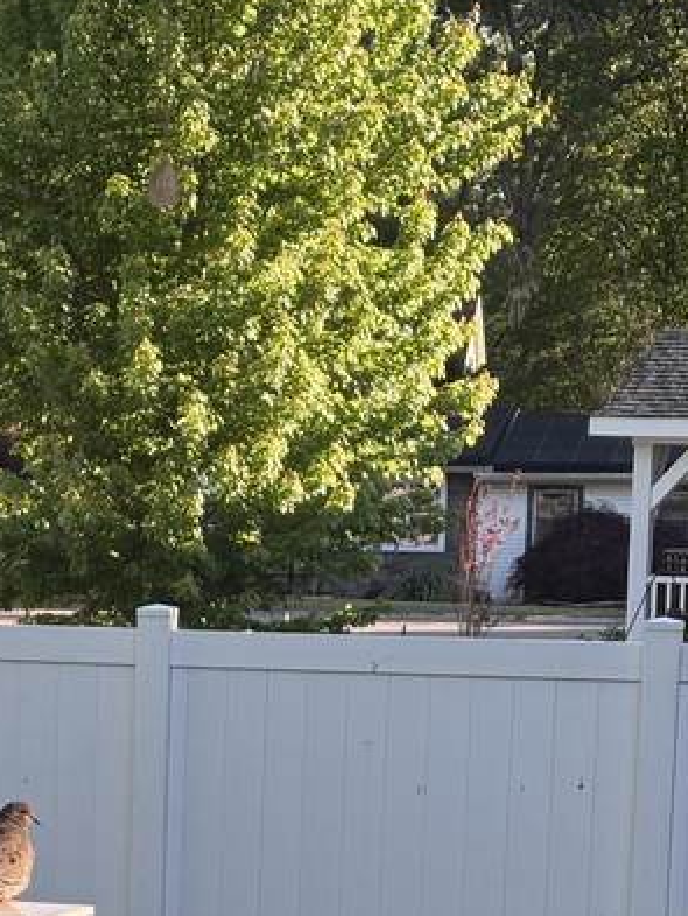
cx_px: -72
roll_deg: -0.9
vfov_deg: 15.3
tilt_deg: -8.1
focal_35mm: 127
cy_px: 869
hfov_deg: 11.5
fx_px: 3364
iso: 32
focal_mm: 5.96
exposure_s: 1/239
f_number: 1.6
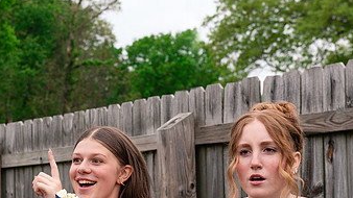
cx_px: 84
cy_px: 175
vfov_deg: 9.6
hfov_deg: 16.9
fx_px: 1179
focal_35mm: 126
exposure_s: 1/250
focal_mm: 70
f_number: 8
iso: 500
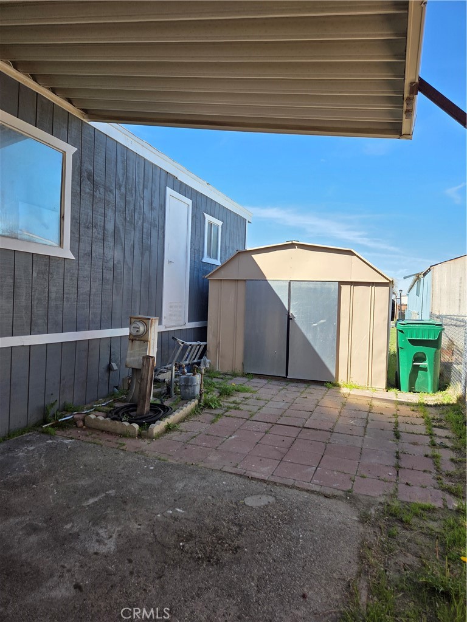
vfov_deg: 73.9
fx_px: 414
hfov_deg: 58.9
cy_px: 311
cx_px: 234
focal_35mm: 23
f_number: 1.8
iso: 80
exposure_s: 1/2635
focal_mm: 5.4
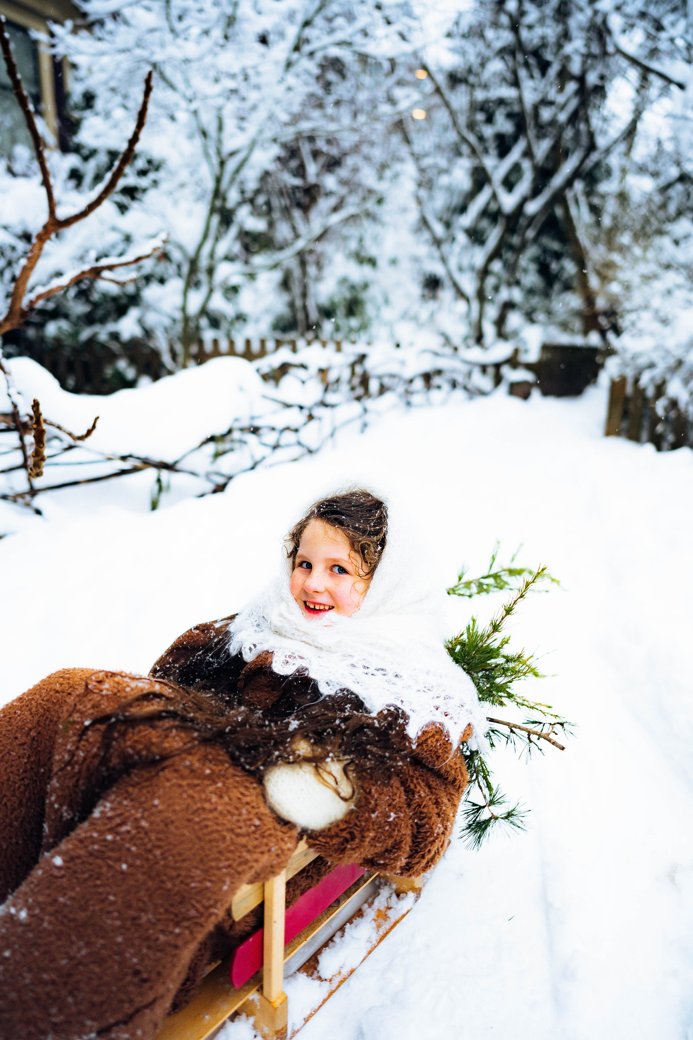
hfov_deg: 53.1
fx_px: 693
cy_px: 520
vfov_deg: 73.7
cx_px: 346
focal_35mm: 24
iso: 400
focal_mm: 24
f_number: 1.6
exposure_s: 1/320
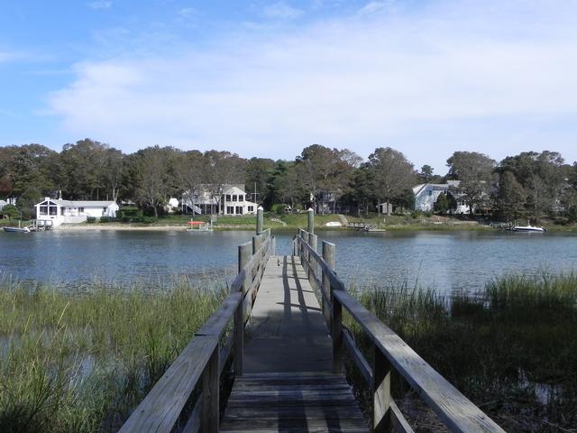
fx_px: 550
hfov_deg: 55.4
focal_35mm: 33
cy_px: 216
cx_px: 288
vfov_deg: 42.9
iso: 160
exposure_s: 1/348
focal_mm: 5.9
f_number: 7.1
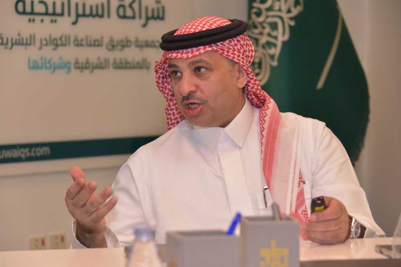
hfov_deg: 16.8
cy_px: 134
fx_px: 1359
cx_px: 200
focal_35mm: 122
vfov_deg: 11.2
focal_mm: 122
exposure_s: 1/60
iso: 640
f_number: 6.3
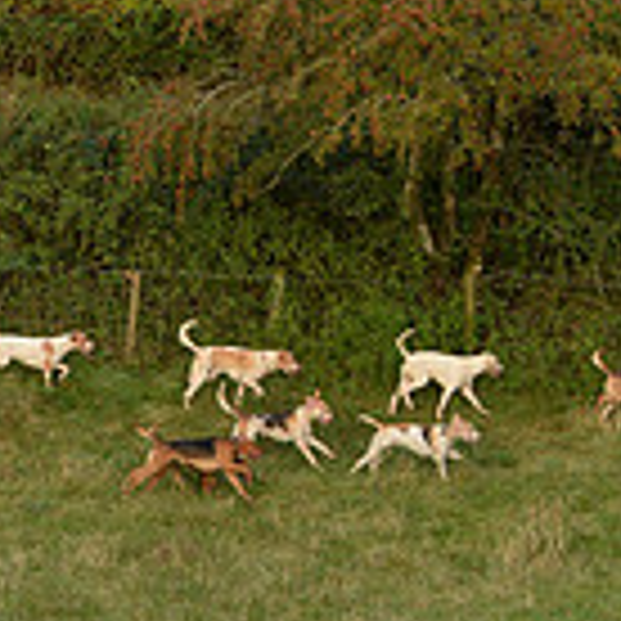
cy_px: 68
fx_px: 5074
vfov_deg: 7.0
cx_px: -680
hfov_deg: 6.7
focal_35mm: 250
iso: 2500
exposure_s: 1/1000
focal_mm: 70
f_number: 5
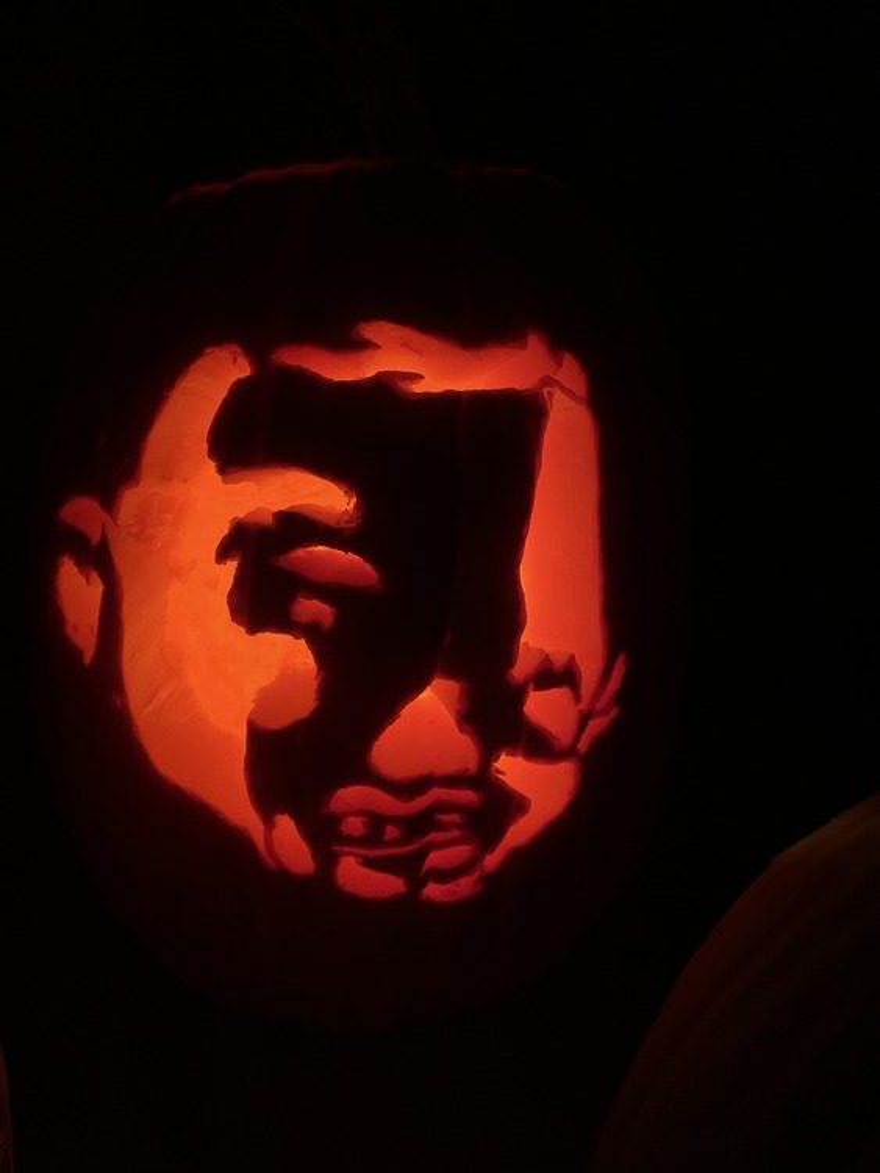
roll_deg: -0.5
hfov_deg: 53.1
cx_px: 440
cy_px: 586
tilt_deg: -15.9
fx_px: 881
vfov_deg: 67.3
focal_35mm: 26
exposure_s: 1/40
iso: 640
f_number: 1.6
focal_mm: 4.2
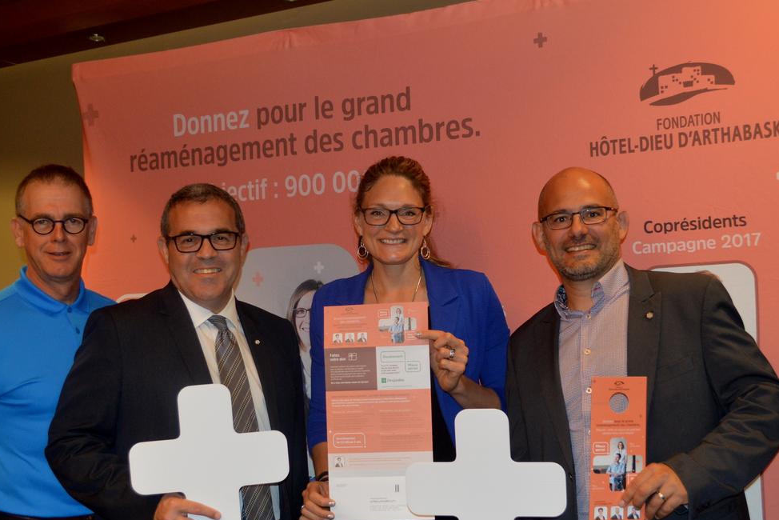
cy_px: 306
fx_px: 1039
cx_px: 405
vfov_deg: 28.0
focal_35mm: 48
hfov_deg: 41.1
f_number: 4.2
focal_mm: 26
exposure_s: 1/60
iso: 1400
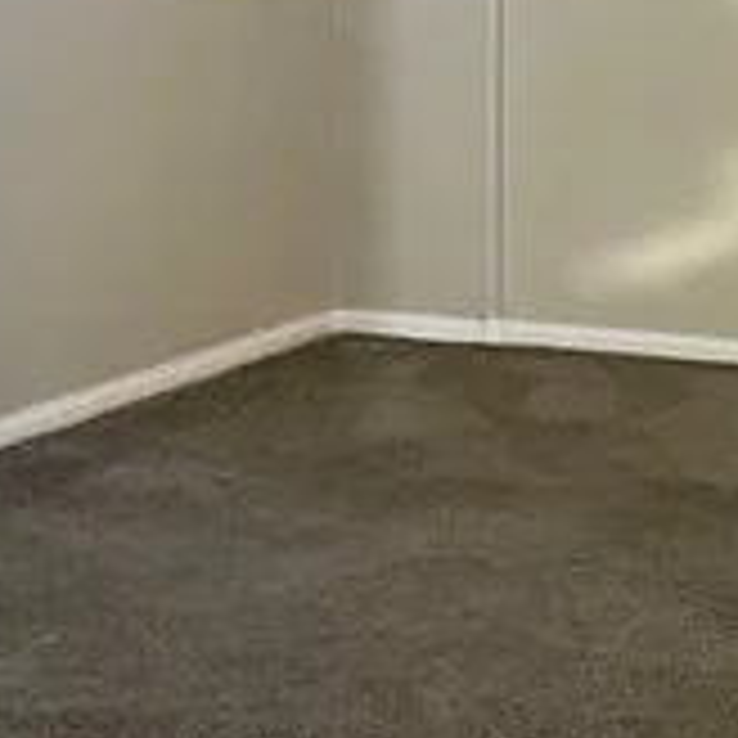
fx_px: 3859
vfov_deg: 10.6
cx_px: 32
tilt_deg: -0.3
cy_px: -284
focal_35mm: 160
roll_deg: -0.3
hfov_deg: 10.8
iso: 64
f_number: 1.8
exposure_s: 1/60
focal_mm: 3
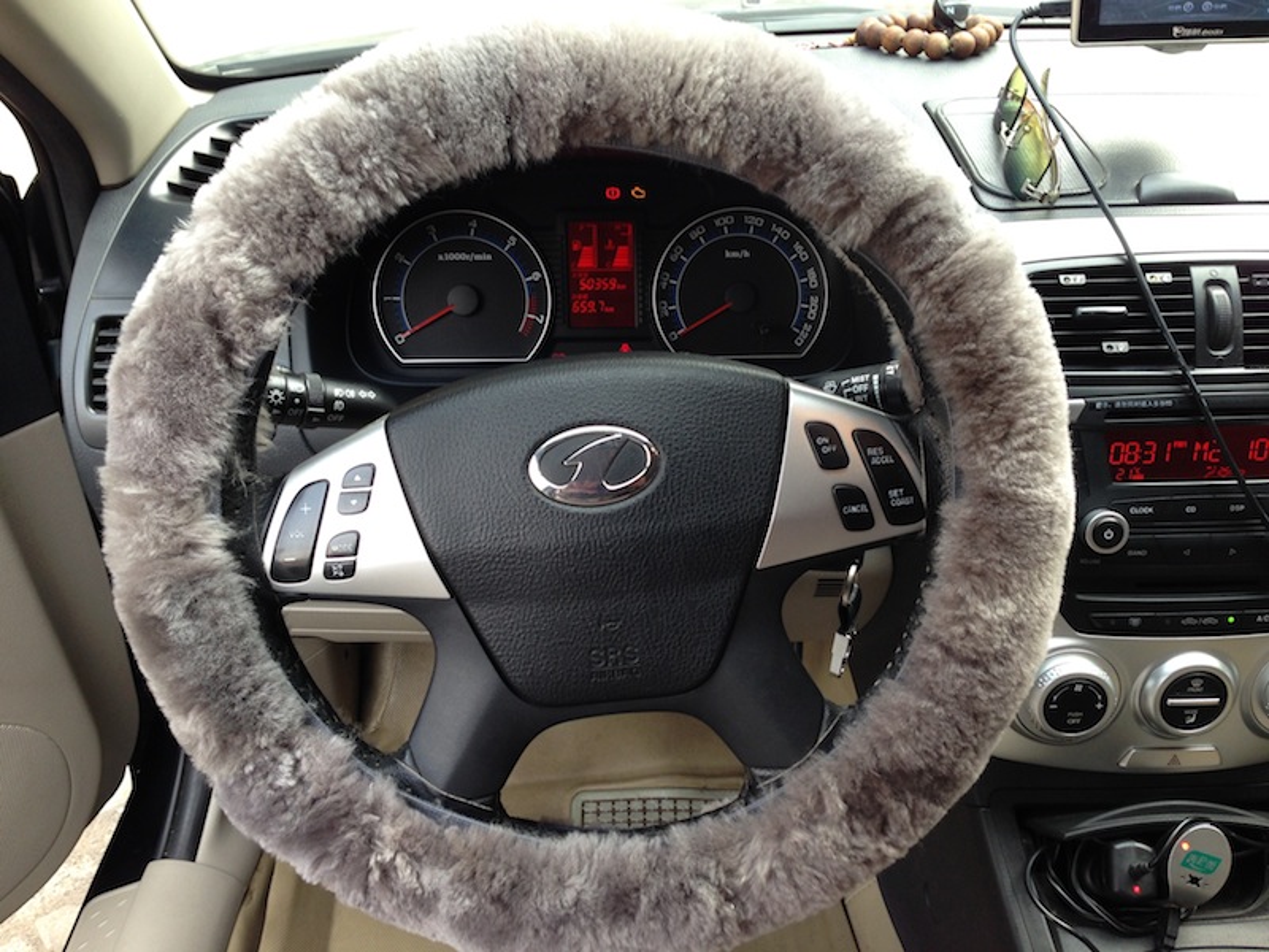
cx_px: 634
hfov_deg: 55.4
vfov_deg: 42.9
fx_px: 1210
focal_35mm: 33
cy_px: 476
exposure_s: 1/40
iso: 64
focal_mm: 4.12
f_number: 2.4
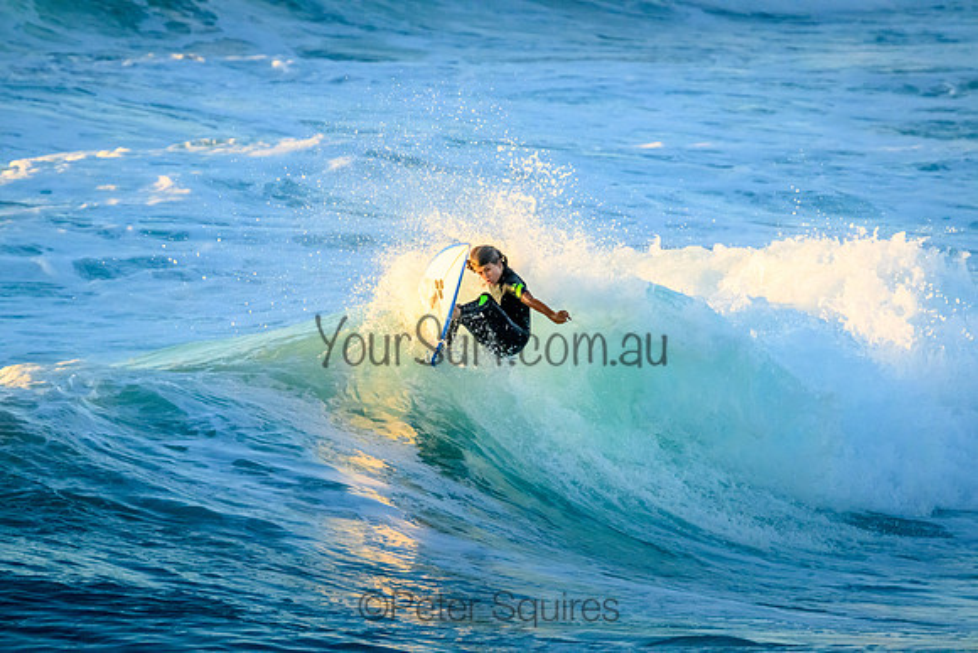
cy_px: 326
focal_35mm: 800
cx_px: 489
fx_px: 21737
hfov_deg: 2.6
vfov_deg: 1.7
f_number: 11
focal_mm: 800
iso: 6400
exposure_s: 1/2000
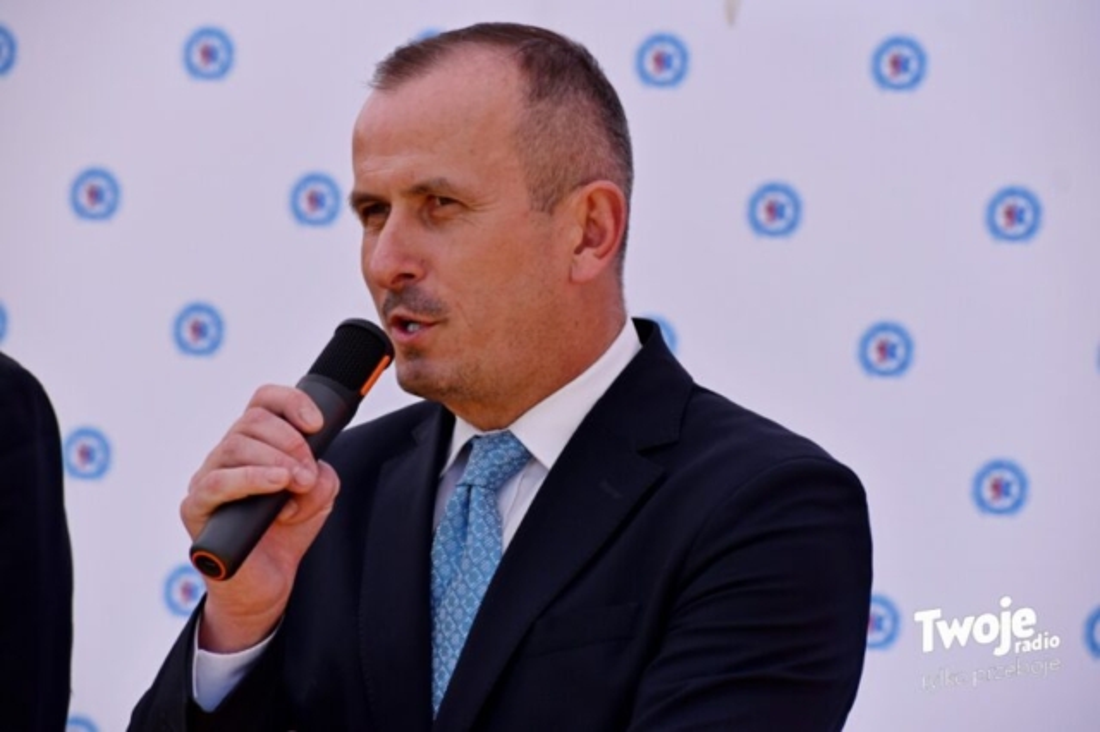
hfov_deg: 10.2
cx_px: 550
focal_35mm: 202
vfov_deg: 6.8
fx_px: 6184
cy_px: 366
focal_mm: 135
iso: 400
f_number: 6.3
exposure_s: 1/1600
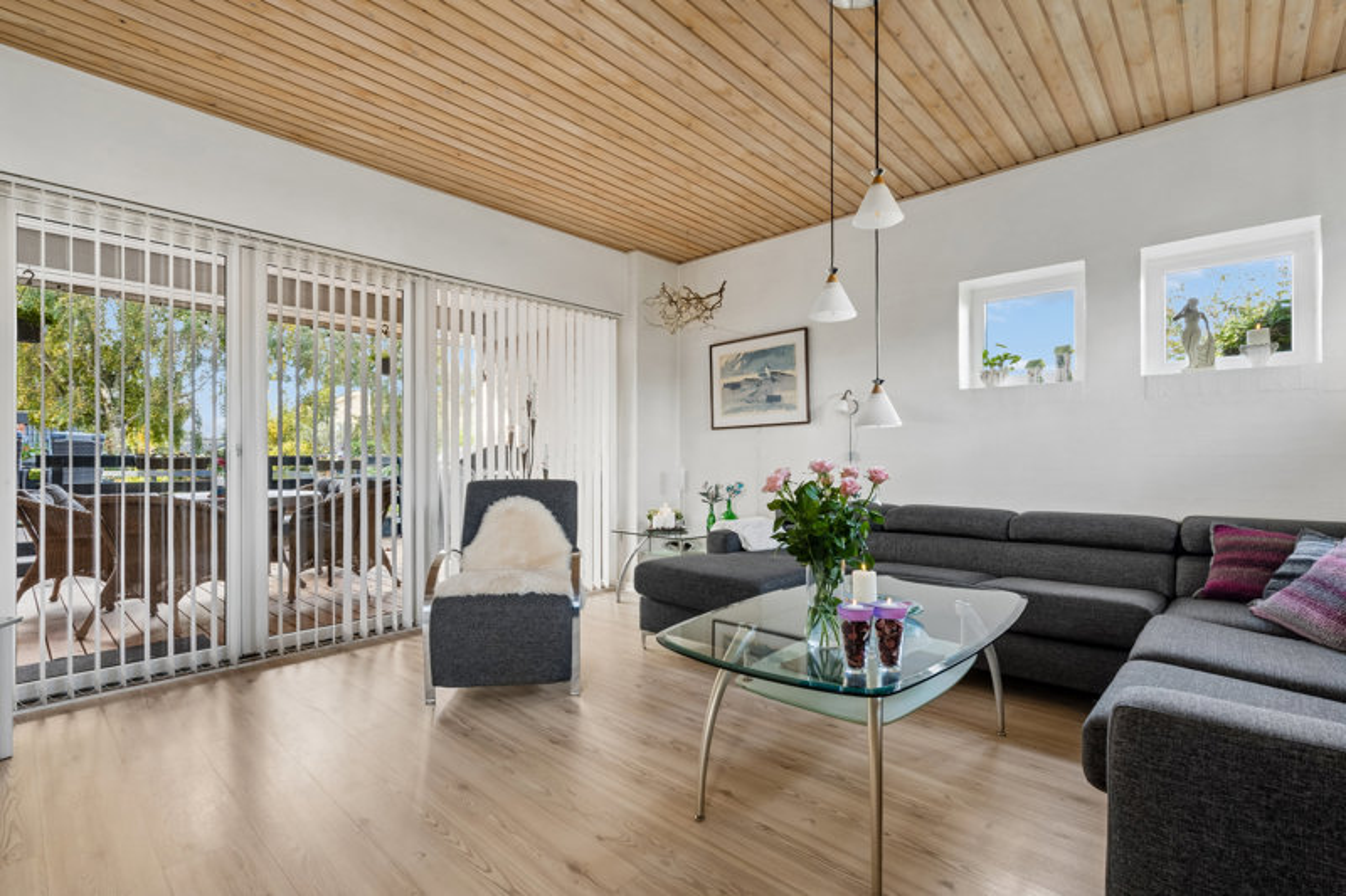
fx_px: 598
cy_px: 448
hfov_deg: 96.7
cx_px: 673
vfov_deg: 73.7
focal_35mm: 16
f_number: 16
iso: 400
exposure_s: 1/1.25
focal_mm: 16
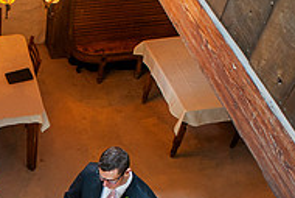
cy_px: 223
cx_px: -31
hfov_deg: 29.5
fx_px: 500
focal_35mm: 61
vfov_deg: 21.1
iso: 1000
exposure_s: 1/40
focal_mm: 20
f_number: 2.8
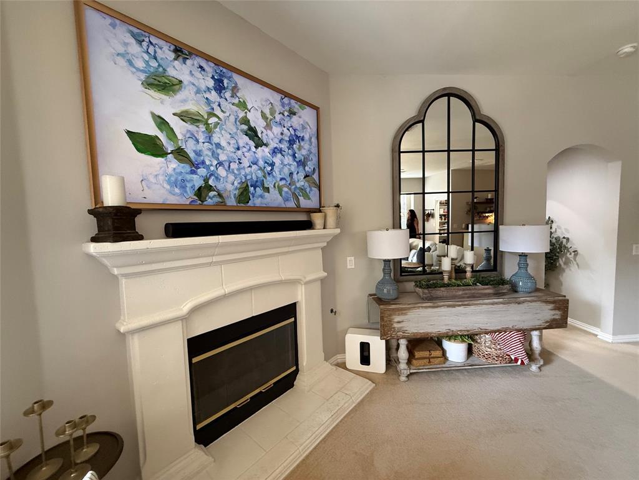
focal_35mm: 14
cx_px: 320
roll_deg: +2.0
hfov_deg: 102.1
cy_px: 240
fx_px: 258
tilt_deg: -2.9
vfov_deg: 85.7
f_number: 2.2
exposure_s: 1/60
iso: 400
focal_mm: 2.22
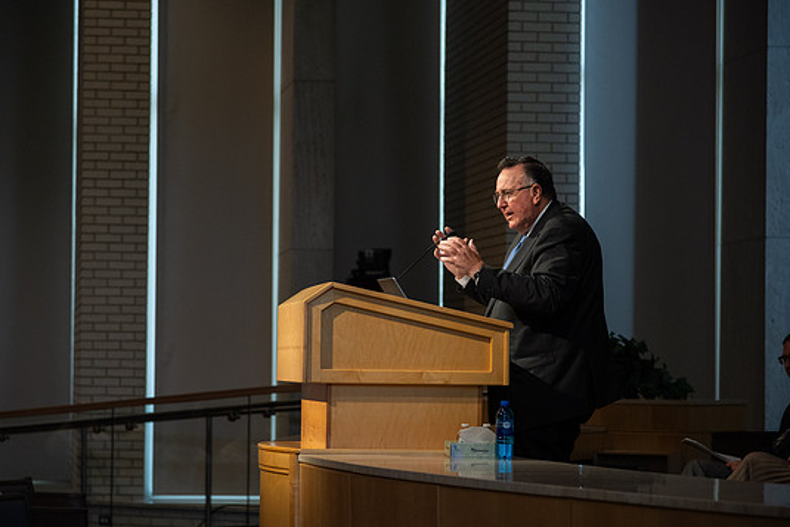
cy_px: 259
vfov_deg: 10.6
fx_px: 2853
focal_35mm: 130
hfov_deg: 15.8
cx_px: 375
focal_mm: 120
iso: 2000
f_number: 4
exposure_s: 1/250
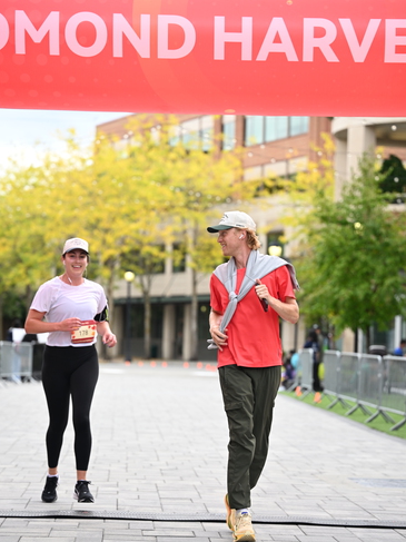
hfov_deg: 14.8
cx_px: 203
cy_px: 302
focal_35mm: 100
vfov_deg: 19.6
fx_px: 1565
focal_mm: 92
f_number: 2.8
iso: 640
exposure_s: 1/2000
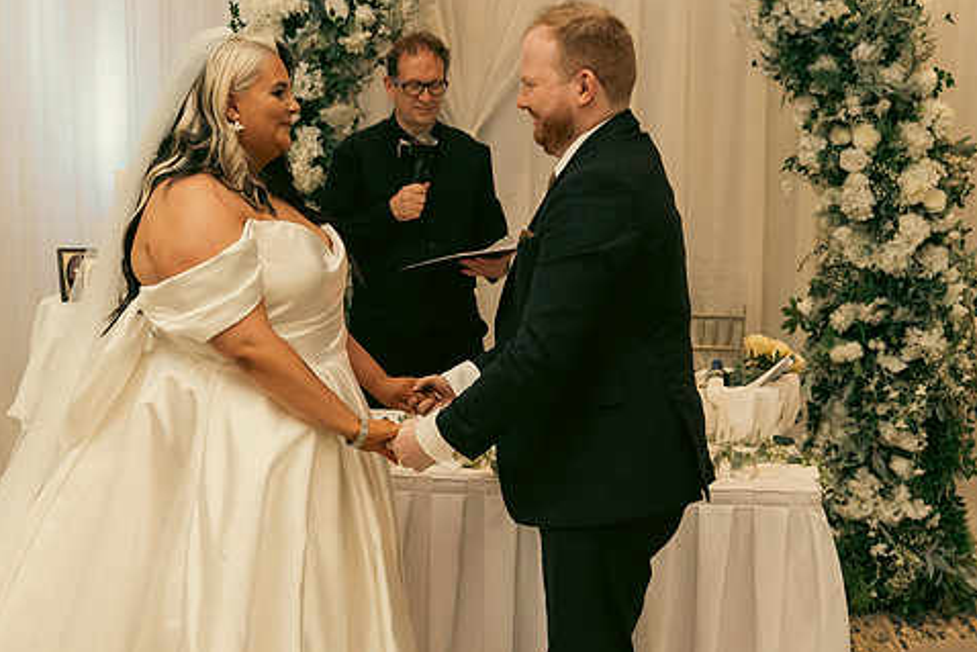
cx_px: 472
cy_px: 308
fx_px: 1384
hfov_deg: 38.9
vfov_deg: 26.5
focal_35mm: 51
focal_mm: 42
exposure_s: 1/160
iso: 2500
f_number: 3.5
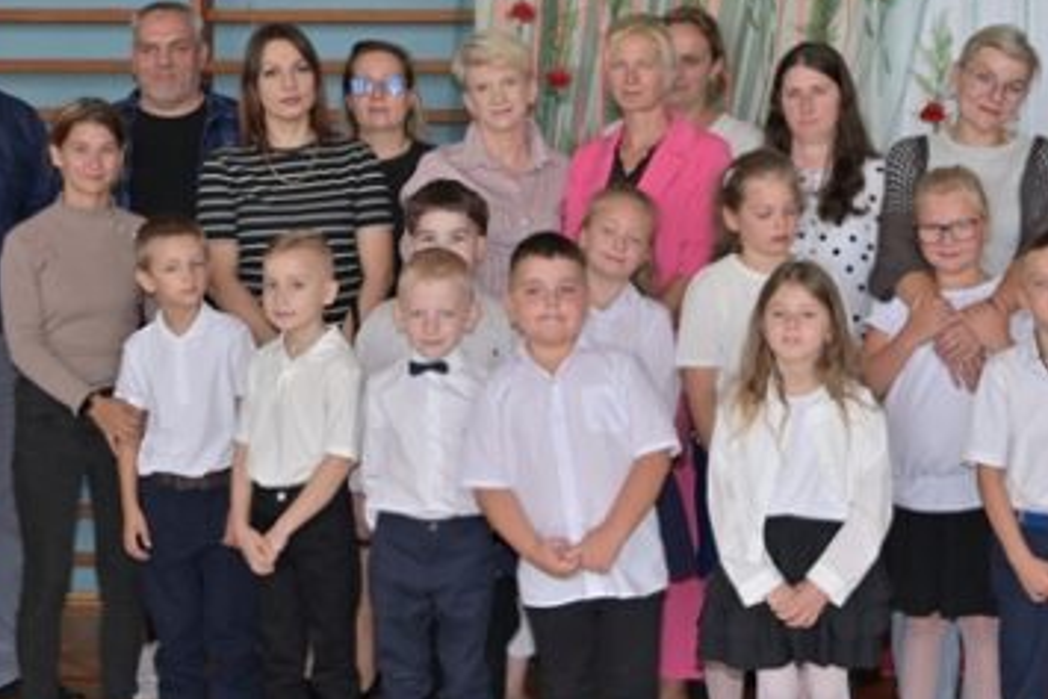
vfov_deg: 19.9
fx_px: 1983
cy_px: 215
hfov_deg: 29.2
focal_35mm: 68
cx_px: 771
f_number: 2.8
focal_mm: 31.5
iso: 200
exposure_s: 1/160
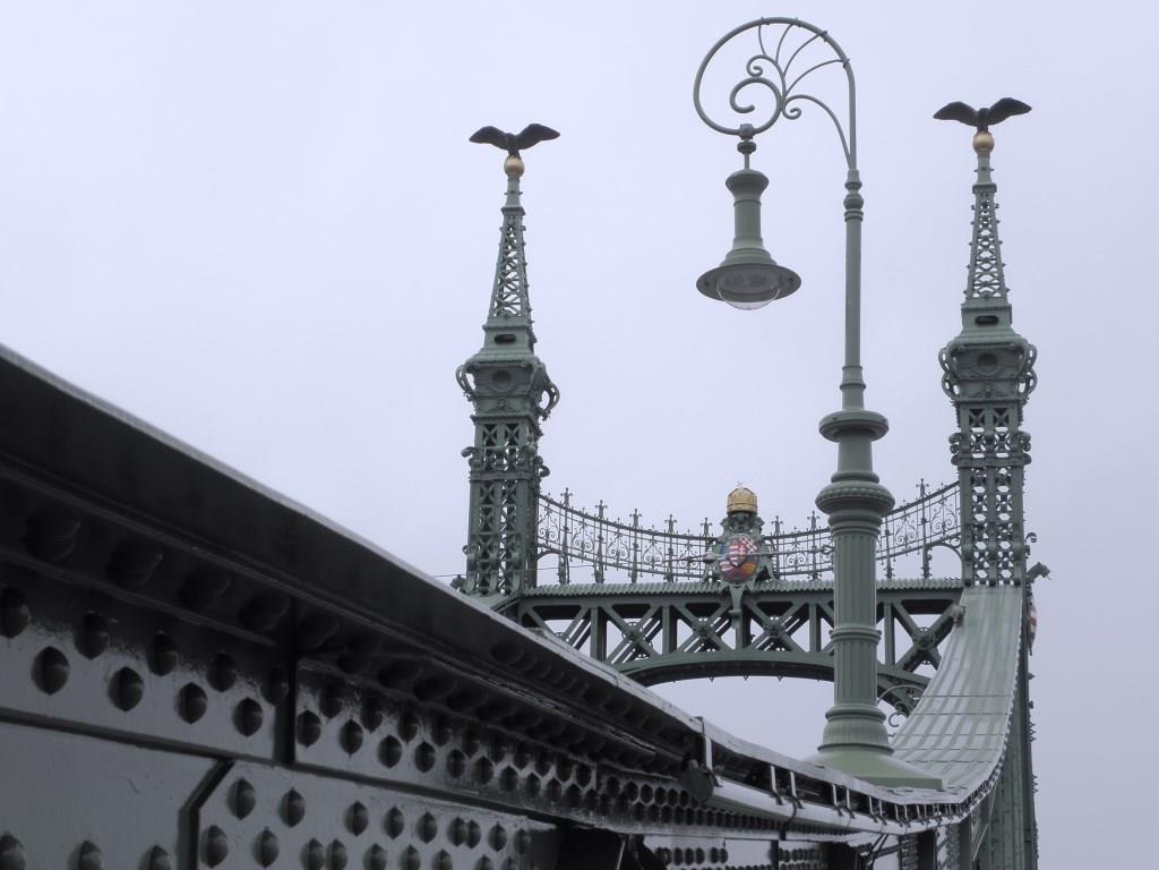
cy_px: 435
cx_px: 580
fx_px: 2578
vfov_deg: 19.1
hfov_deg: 25.3
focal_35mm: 77
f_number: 5.6
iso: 64
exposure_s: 1/250
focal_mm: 13.82
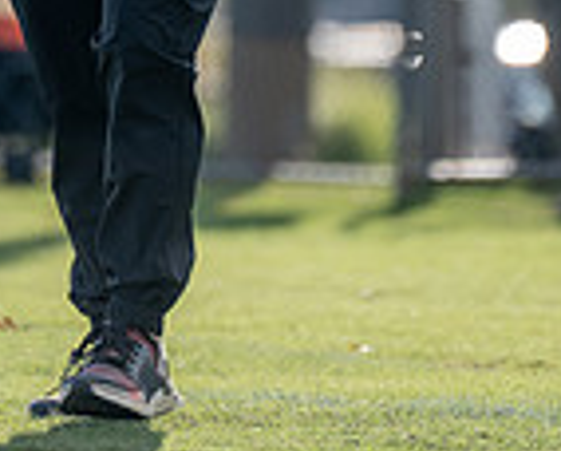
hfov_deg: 2.3
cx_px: 106
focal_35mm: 828
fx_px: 13767
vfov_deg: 1.9
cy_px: -304
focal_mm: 200
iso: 100
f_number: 2.8
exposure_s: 1/1250
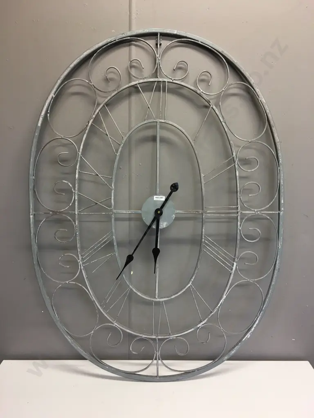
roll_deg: -1.6
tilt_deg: -9.7
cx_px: 157
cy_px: 209
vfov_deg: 61.7
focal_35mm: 29
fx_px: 351
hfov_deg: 48.2
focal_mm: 4.15
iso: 40
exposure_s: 1/33
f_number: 2.2
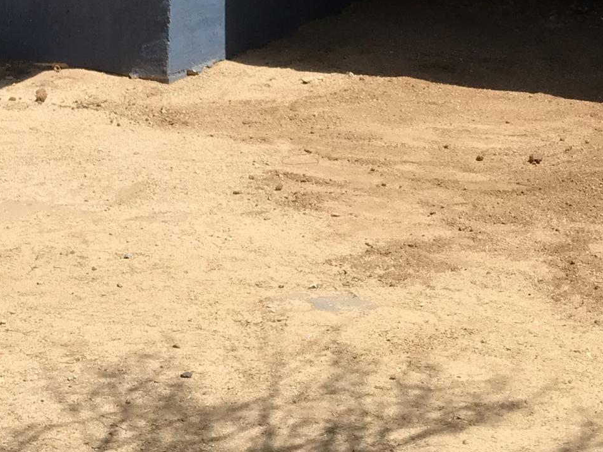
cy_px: -170
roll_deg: -1.4
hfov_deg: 22.3
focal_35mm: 88
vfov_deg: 15.8
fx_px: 1533
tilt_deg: -2.1
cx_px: 318
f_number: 1.8
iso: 20
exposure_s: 1/2128
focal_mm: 3.99
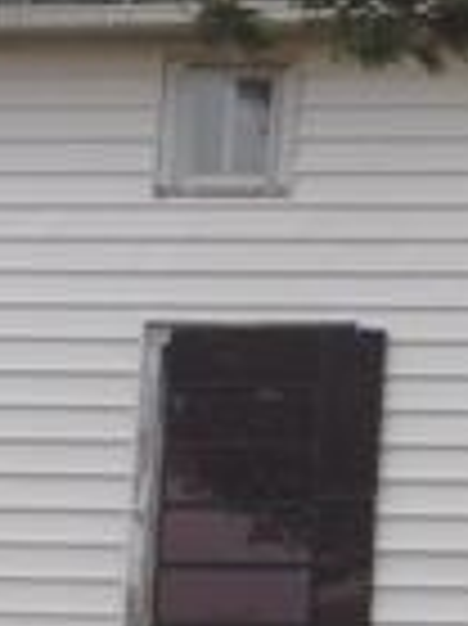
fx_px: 1914
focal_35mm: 106
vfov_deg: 18.6
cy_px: 279
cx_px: 788
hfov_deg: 12.9
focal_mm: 4.1
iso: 100
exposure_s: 1/30
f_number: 3.5
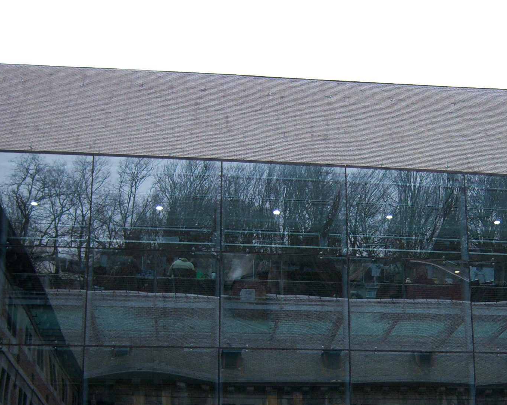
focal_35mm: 66
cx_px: 389
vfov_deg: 22.7
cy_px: 344
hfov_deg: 28.2
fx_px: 990
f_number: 2.8
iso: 80
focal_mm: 7.5
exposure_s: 1/80
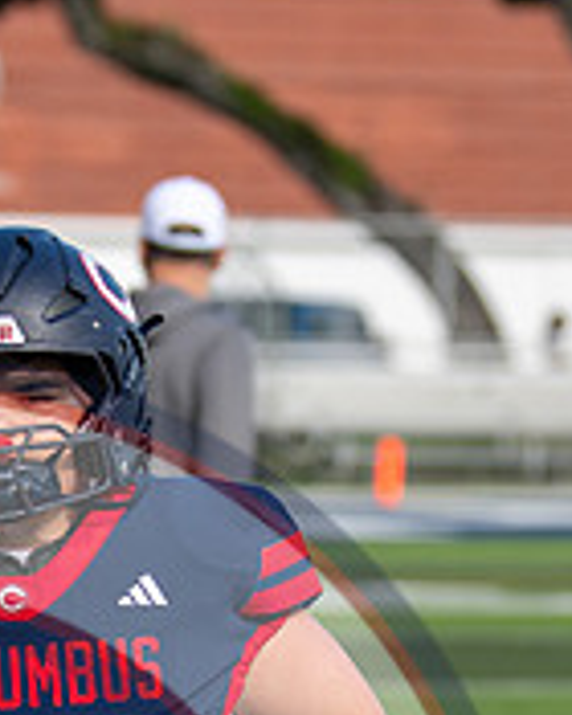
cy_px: 856
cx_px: 23
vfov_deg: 5.2
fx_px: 7766
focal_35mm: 367
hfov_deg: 4.2
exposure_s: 1/1250
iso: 180
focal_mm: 90
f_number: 2.8
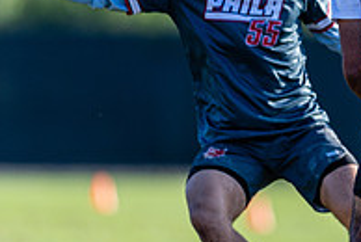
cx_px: 374
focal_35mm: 1194
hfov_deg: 1.7
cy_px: 33
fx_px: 11991
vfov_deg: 1.2
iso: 200
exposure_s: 1/2000
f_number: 2.8
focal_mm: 400
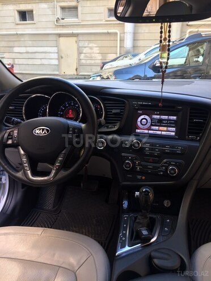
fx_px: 236
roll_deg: +1.4
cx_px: 106
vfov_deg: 61.7
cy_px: 140
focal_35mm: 29
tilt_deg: -19.4
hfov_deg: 48.2
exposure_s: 1/50
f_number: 2.2
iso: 32
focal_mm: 4.15
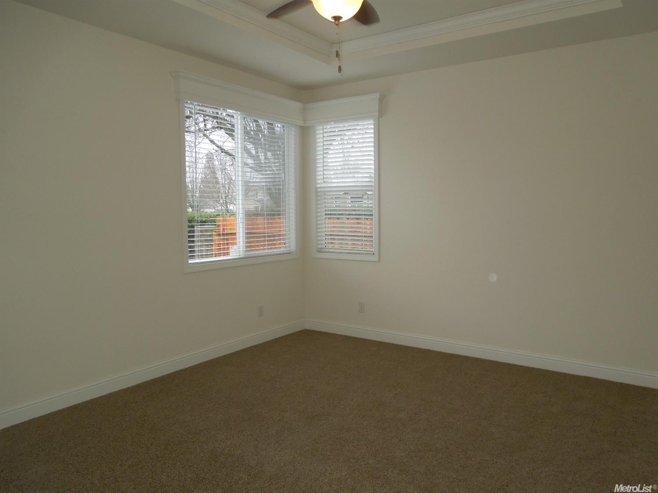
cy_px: 246
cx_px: 329
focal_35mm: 25
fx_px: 475
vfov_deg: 54.9
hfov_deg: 69.4
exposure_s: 1/40
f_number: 3.3
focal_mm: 4.5
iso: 200
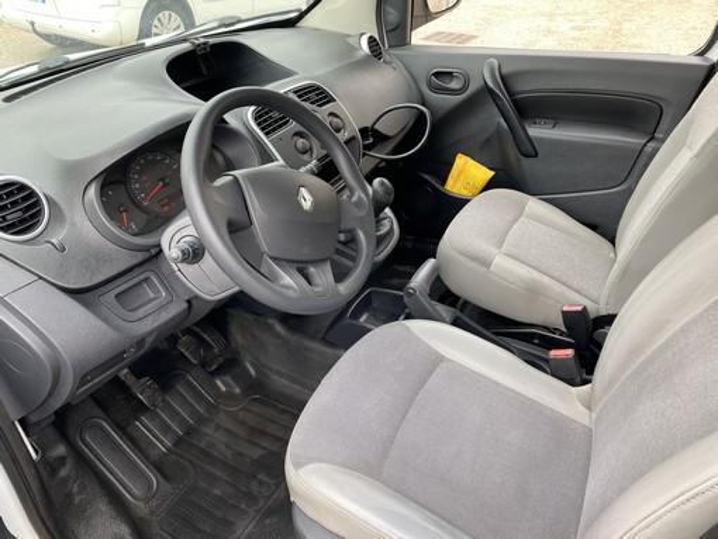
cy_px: 270
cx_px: 359
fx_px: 540
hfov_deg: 67.3
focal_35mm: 26
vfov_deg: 53.1
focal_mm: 4.25
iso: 40
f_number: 1.8
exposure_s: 1/122
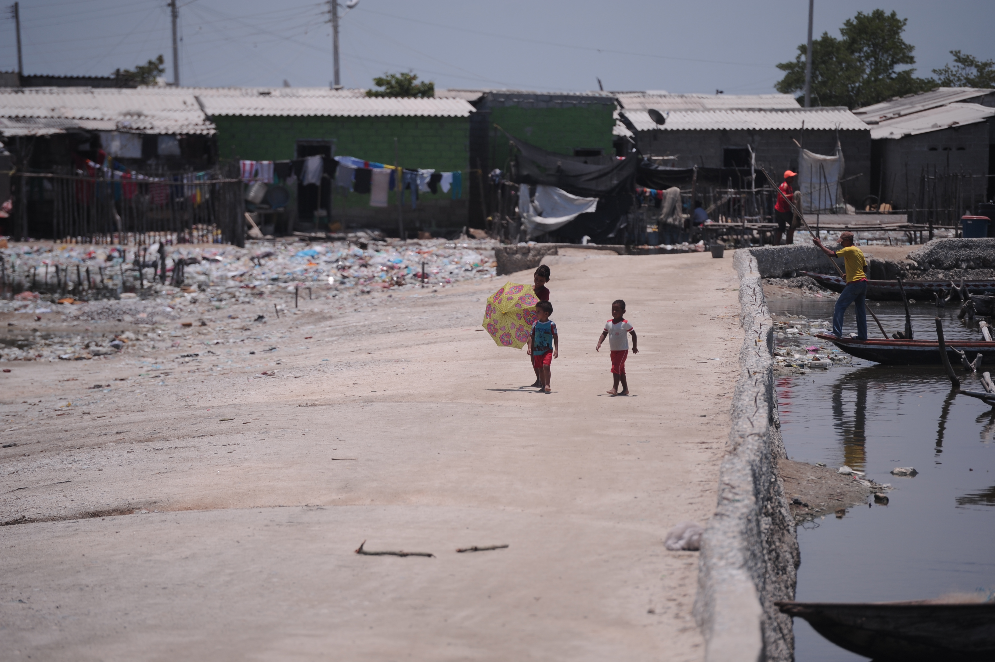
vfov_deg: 6.9
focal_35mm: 200
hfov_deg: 10.3
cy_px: 331
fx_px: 5524
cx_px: 498
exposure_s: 1/1000
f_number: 3.5
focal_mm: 200
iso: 200
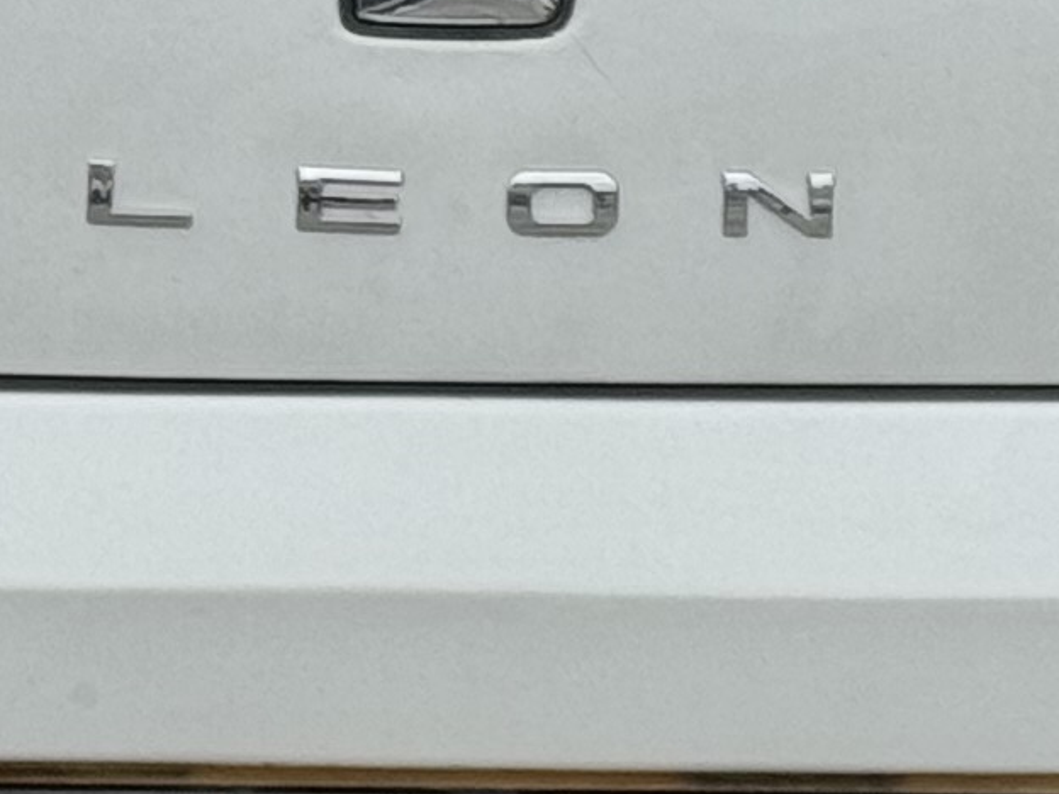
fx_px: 9484
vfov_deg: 4.8
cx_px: 665
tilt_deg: -8.5
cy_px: -229
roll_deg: -1.1
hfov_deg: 6.4
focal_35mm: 310
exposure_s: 1/2611
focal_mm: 6.76
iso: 64
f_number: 1.78
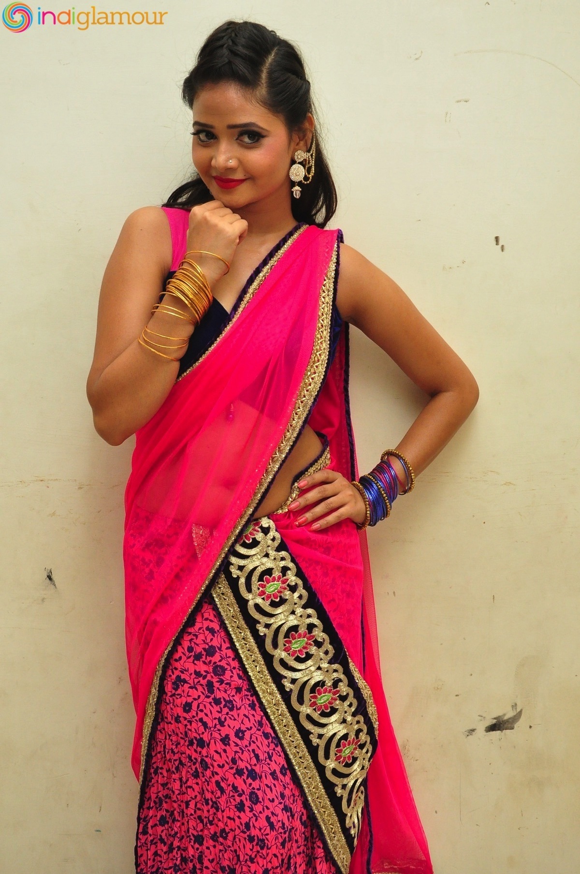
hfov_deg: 22.6
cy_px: 437
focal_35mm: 60
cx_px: 290
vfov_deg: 33.4
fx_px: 1454
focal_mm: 40
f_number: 7.1
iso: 1600
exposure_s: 1/125
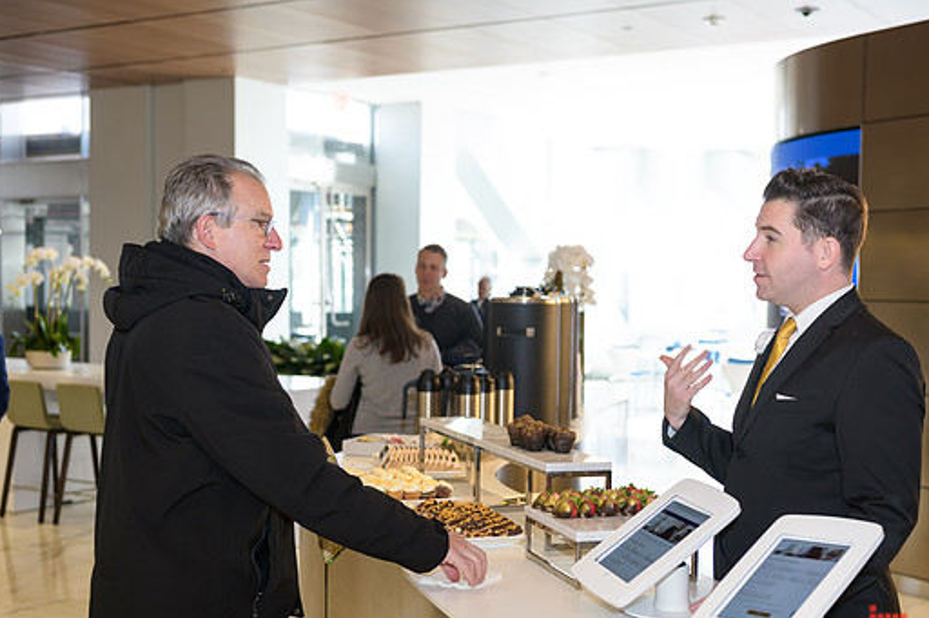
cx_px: 472
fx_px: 1316
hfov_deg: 38.9
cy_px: 349
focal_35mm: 51
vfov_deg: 26.4
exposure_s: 1/125
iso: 400
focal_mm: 45
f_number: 3.2
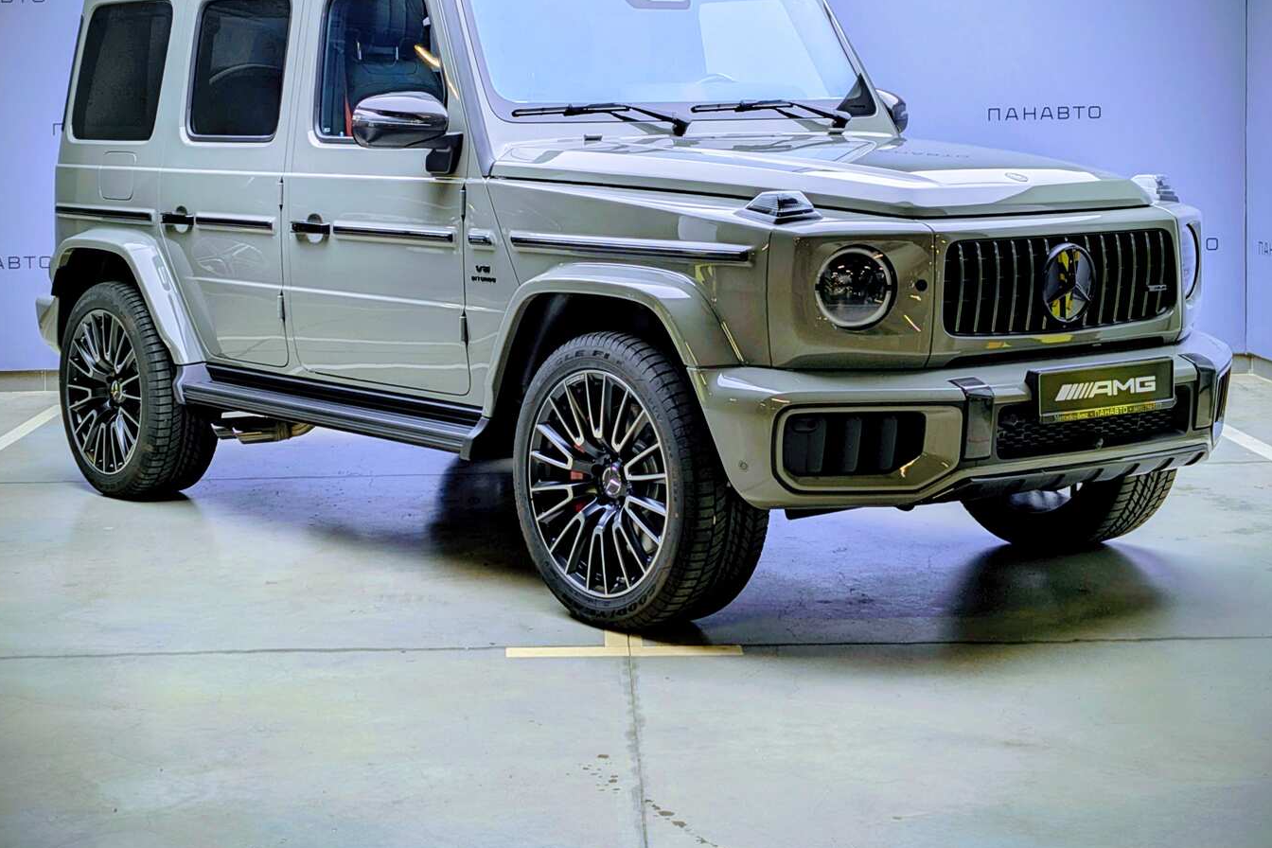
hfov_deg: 69.4
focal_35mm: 26
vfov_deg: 49.4
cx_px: 637
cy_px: 358
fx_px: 919
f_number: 1.68
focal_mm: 6.9
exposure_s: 1/100
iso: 18
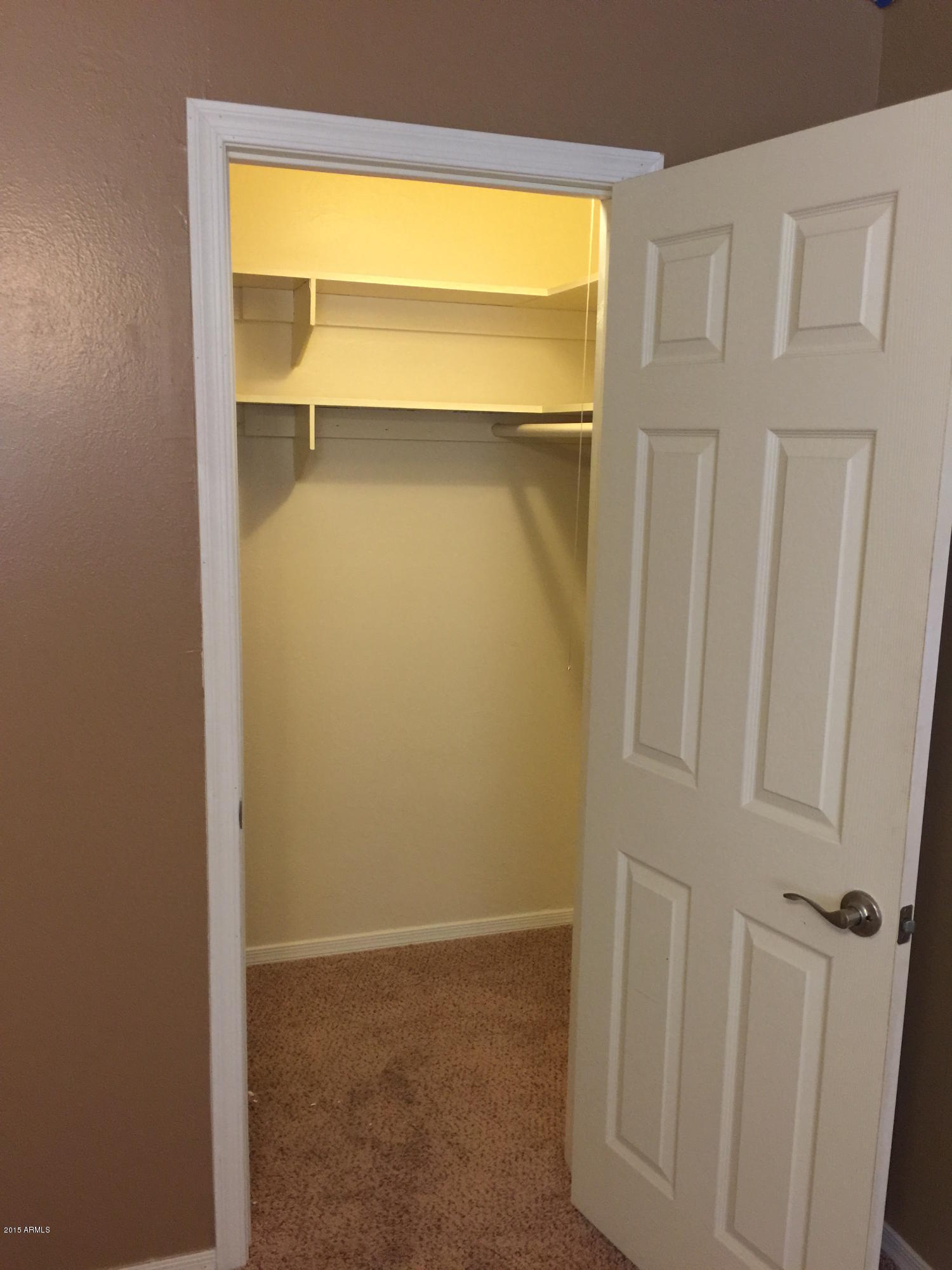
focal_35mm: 29
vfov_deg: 61.7
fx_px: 1063
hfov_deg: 48.2
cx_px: 476
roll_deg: -2.1
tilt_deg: -8.9
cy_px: 635
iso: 100
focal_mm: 4.15
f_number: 2.2
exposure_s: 1/15
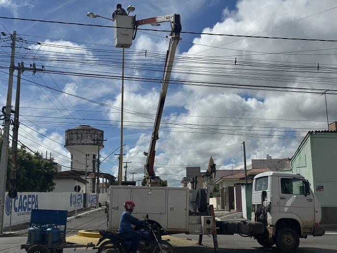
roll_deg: +1.2
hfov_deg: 39.7
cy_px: 126
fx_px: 467
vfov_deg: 30.3
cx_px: 168
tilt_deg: +9.7
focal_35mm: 48
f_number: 1.78
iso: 64
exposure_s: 1/15873
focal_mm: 6.86
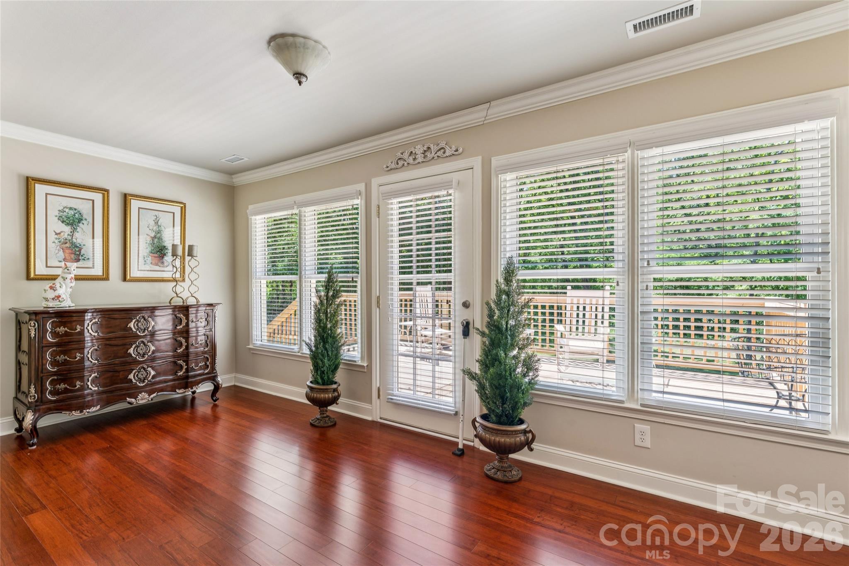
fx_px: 384
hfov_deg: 95.7
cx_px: 424
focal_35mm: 16
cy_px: 283
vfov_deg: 72.7
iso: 100
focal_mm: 16.3
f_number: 9
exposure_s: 1/10
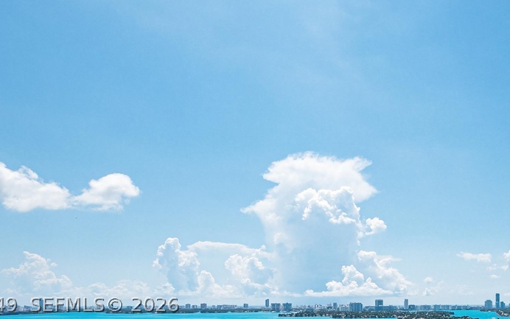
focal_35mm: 33
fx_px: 459
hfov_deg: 53.7
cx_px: 417
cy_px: 304
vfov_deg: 35.4
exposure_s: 1/1000
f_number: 7.1
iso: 400
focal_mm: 8
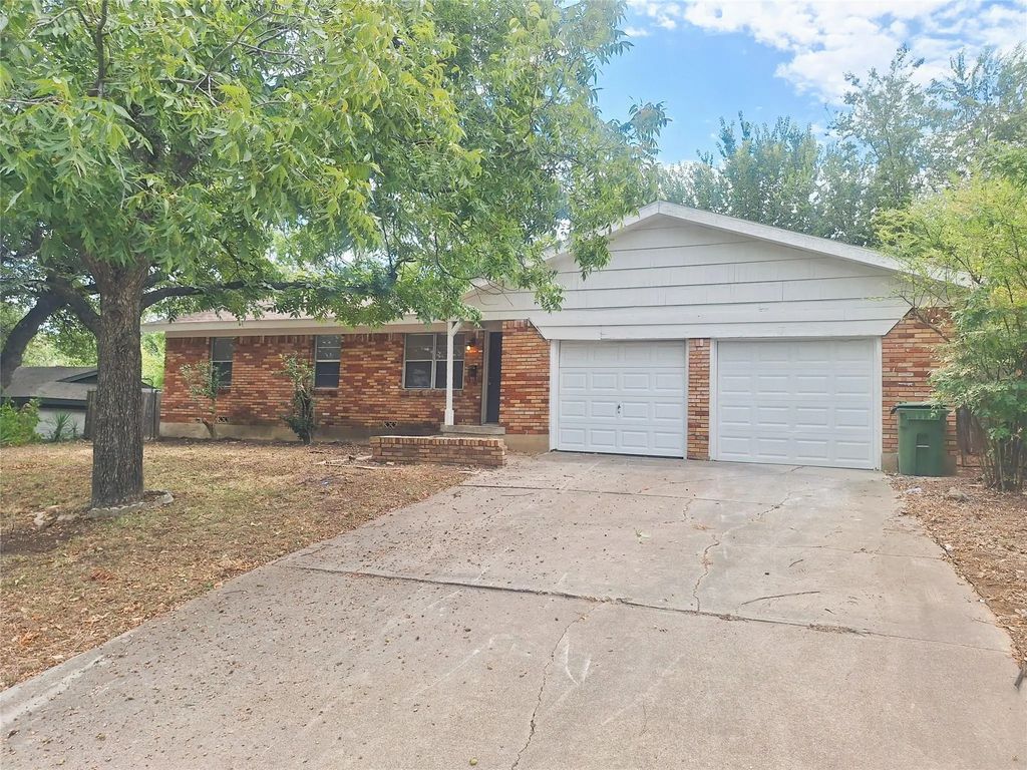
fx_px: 682
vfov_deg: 58.9
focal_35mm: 23
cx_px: 514
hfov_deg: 73.9
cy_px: 385
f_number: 1.8
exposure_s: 1/1466
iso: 40
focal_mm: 5.54
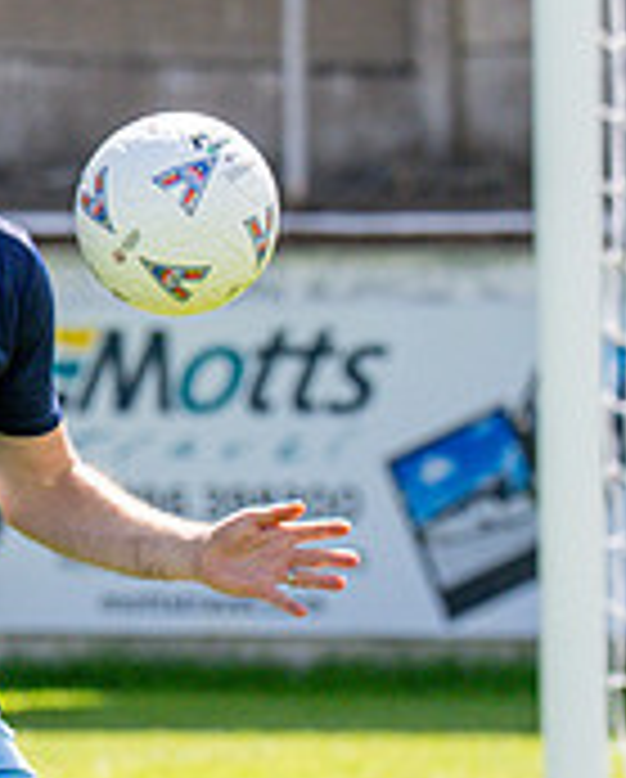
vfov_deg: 2.7
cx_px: -589
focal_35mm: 716
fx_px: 16538
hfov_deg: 2.2
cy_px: 554
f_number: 4
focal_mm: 135
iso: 400
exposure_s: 1/3200
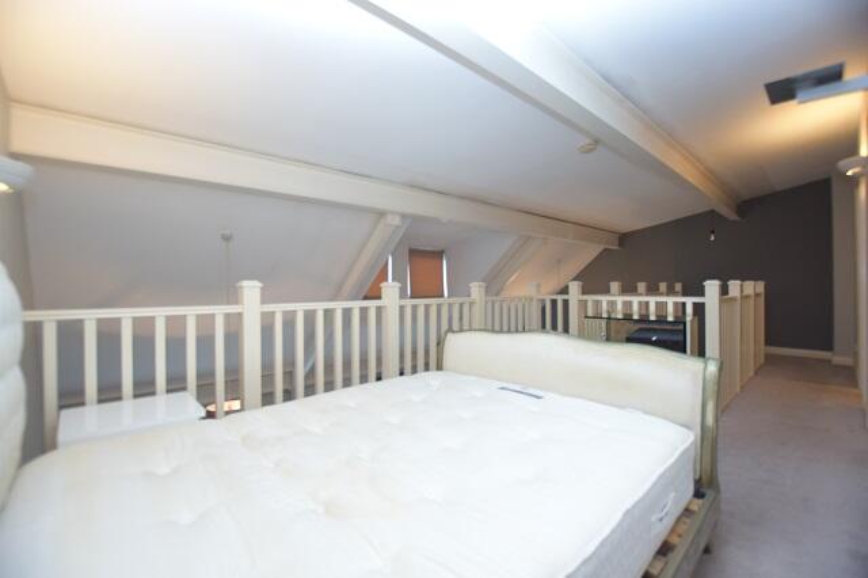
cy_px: 289
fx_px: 361
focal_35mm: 15
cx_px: 434
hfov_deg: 100.4
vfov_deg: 77.3
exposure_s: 1/60
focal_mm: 10
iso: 900
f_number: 3.5
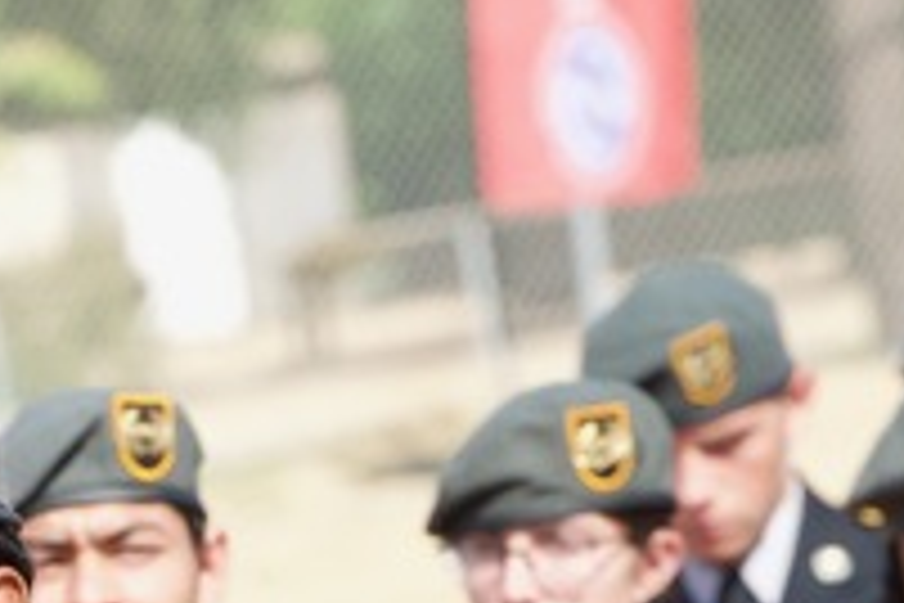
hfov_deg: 3.0
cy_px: 936
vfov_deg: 2.0
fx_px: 17476
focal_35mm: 696
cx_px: -360
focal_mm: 175
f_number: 8
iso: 800
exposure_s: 1/1000
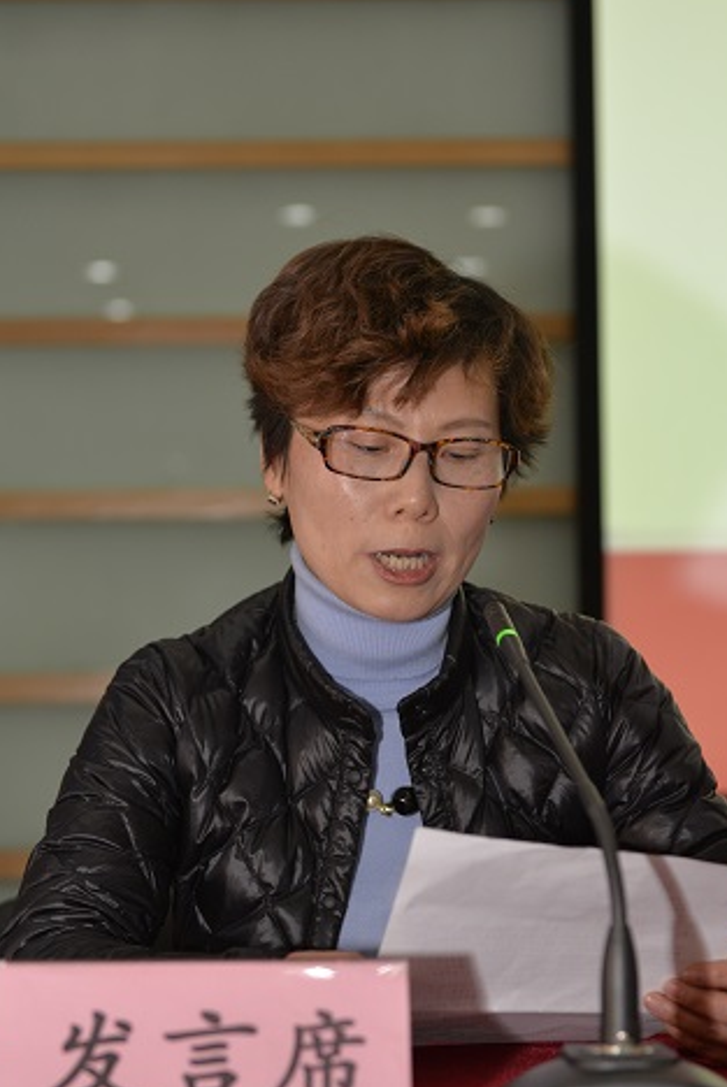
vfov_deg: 22.6
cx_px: 374
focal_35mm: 90
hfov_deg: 15.2
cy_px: 574
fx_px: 2720
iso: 800
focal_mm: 70
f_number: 4
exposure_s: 1/90
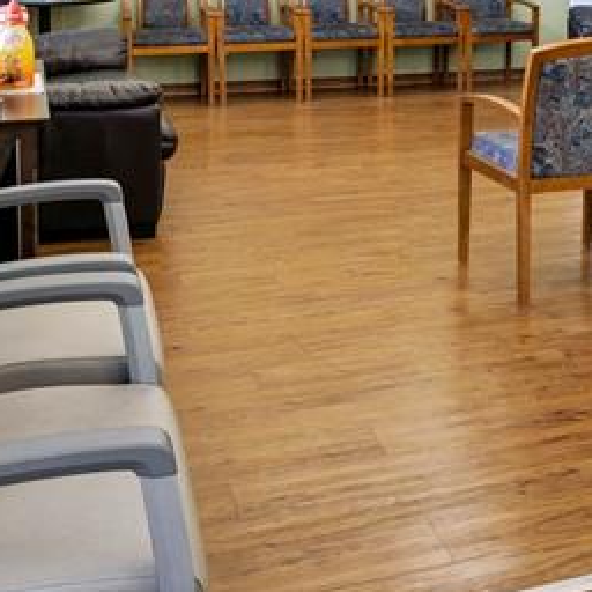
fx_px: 987
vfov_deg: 28.9
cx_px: 432
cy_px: -117
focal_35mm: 51
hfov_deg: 32.8
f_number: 10
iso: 200
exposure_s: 1/2.5
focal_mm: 10
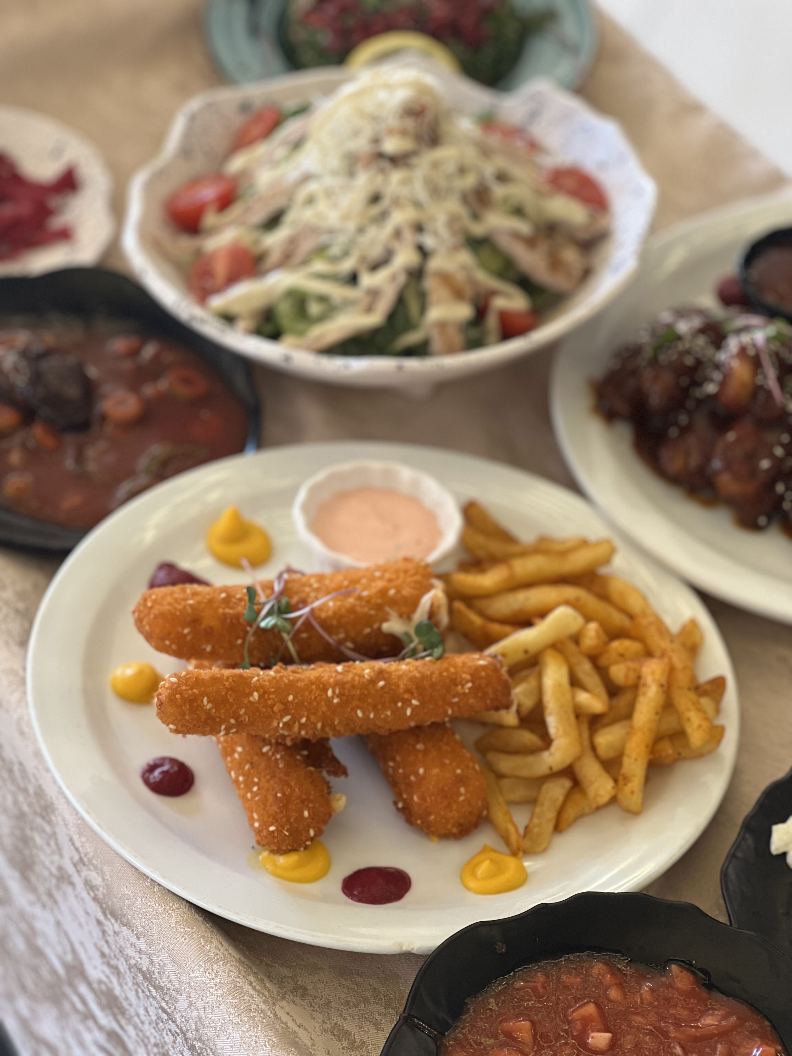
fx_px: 2349
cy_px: 528
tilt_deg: -43.7
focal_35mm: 77
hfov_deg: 19.1
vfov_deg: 25.3
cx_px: 396
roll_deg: -0.1
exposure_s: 1/40
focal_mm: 9
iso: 200
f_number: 2.8
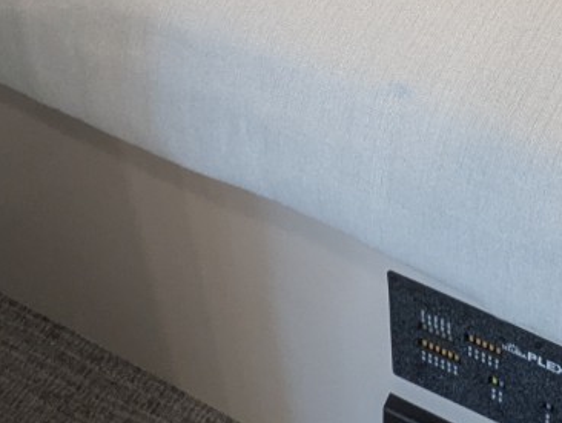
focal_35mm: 61
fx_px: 991
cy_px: -220
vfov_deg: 20.4
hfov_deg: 30.6
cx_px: 480
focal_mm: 2.35
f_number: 2.2
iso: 237
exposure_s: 1/23.8
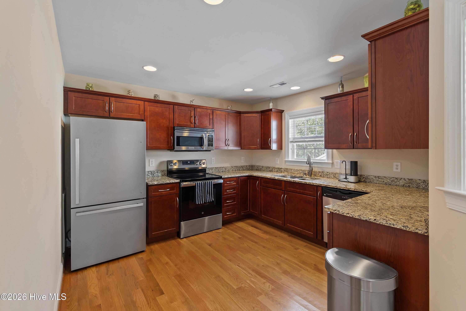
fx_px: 194
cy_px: 156
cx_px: 233
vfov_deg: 77.3
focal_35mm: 15
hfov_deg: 100.4
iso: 100
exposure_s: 1/3
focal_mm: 10
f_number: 4.5
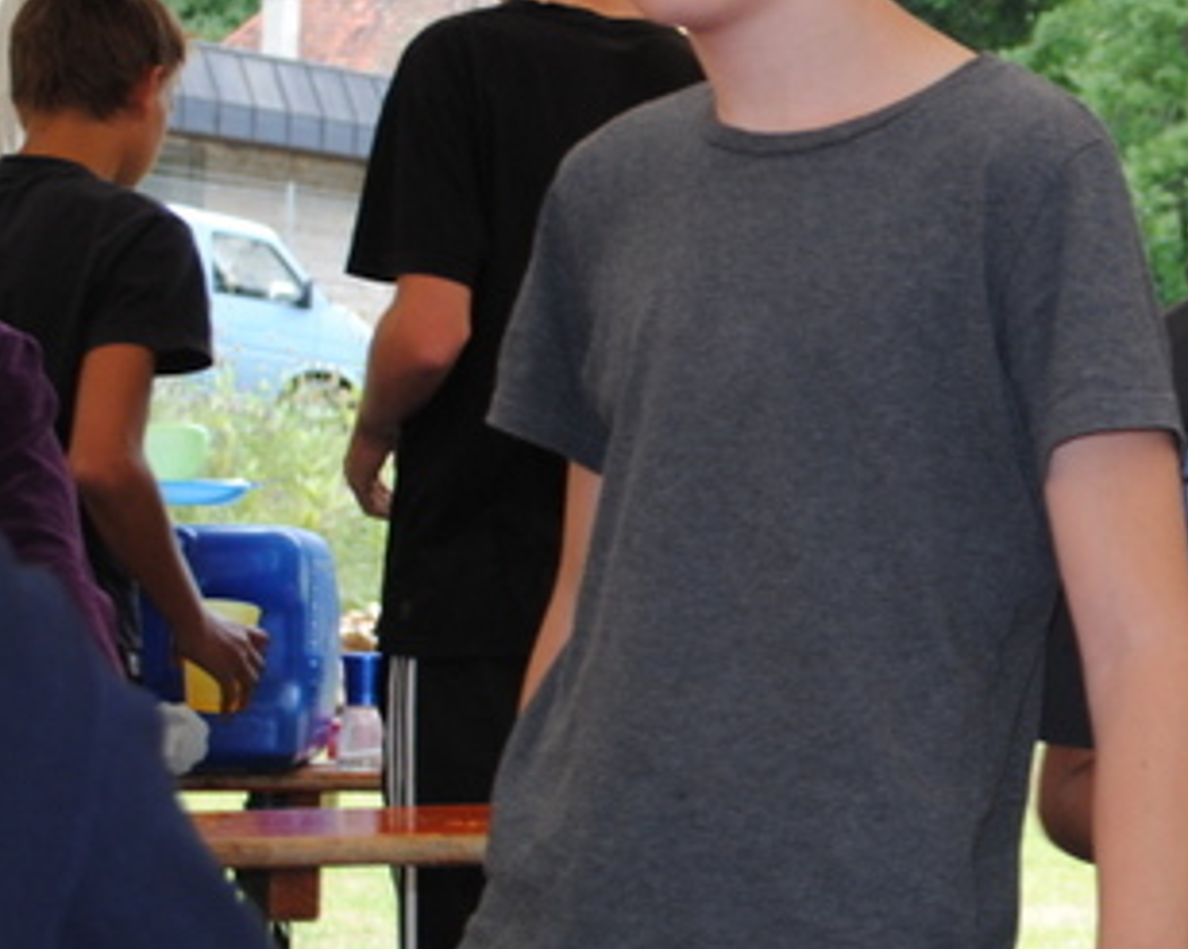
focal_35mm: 128
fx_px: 4505
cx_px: 1539
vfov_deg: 12.0
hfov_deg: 14.4
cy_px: 455
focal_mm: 35
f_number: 5
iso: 200
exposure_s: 1/60
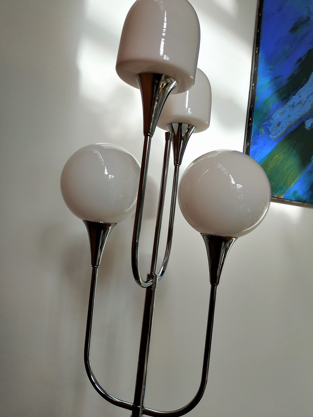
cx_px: 161
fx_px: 313
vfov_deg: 67.3
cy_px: 203
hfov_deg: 53.1
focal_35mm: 26
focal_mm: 3.94
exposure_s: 1/259
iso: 125
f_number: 1.9
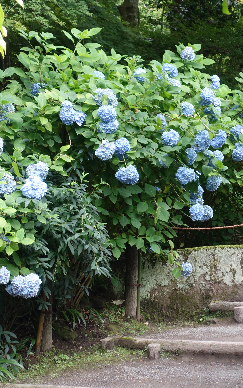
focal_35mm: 108
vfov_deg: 19.3
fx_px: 1145
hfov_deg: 12.0
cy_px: 195
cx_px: 209
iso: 200
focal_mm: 25.7
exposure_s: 1/80
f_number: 2.8
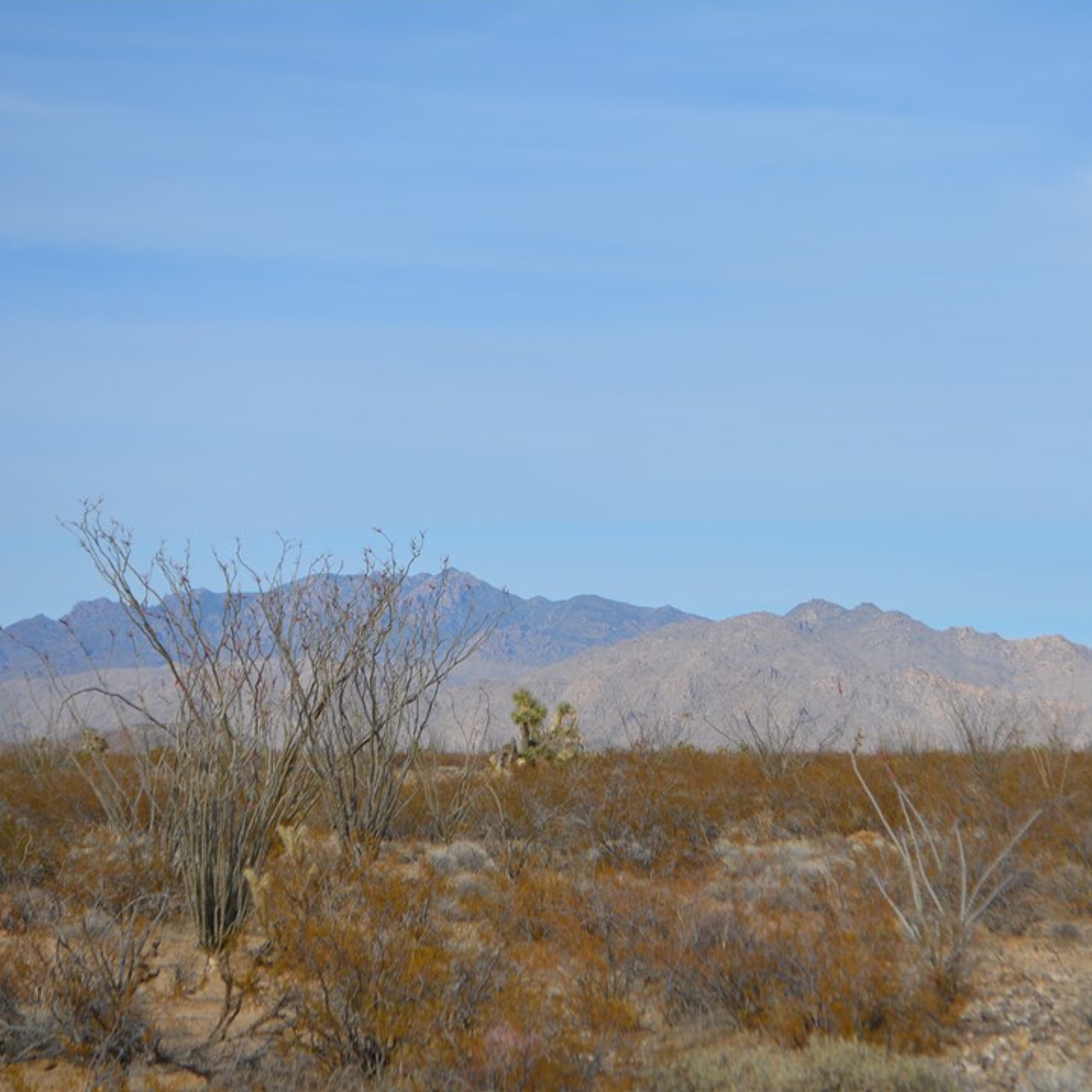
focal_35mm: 106
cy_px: 544
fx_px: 3770
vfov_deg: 16.5
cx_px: 745
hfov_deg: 16.4
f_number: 7.1
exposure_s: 1/2000
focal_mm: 55
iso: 400
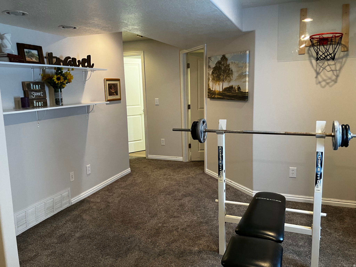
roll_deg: +1.1
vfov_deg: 49.7
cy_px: 134
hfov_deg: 63.4
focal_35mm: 28
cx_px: 178
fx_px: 288
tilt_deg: -8.3
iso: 200
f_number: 1.8
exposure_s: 1/60
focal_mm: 3.99
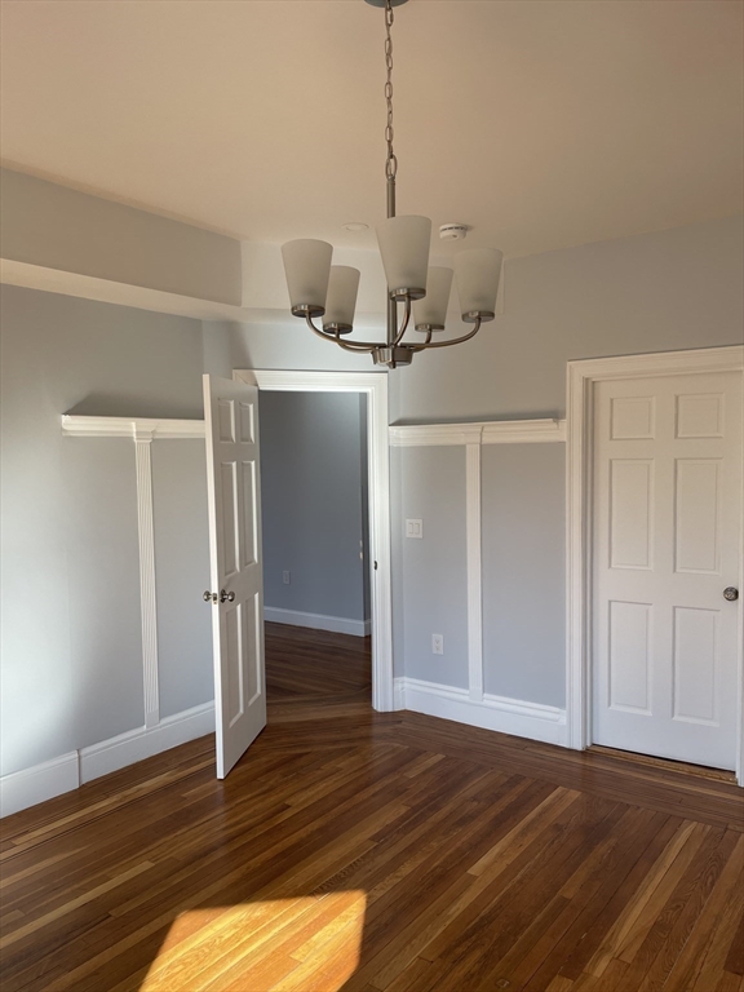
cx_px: 372
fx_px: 745
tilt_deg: -3.9
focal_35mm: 26
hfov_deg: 53.1
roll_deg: +1.3
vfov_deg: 67.3
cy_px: 496
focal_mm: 4.2
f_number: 1.6
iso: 32
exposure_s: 1/165
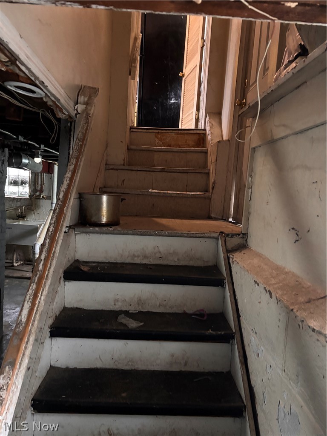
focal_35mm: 26
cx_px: 164
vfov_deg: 67.3
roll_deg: -4.6
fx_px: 327
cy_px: 218
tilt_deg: -5.6
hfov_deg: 53.1
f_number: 1.6
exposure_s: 1/30
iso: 800
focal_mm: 5.96
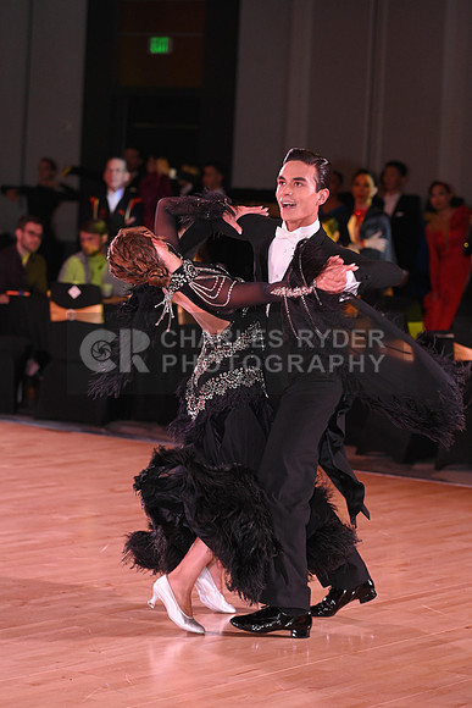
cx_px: 236
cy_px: 354
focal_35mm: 120
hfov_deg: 11.4
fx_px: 2358
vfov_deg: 17.1
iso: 2000
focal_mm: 120
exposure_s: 1/200
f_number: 4.5
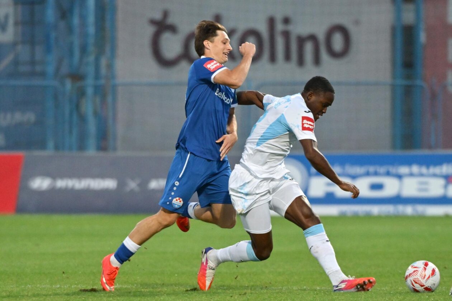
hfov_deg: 6.2
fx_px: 4143
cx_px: 226
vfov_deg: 4.2
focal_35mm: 330
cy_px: 150
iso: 2800
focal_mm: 330
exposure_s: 1/1250
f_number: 4
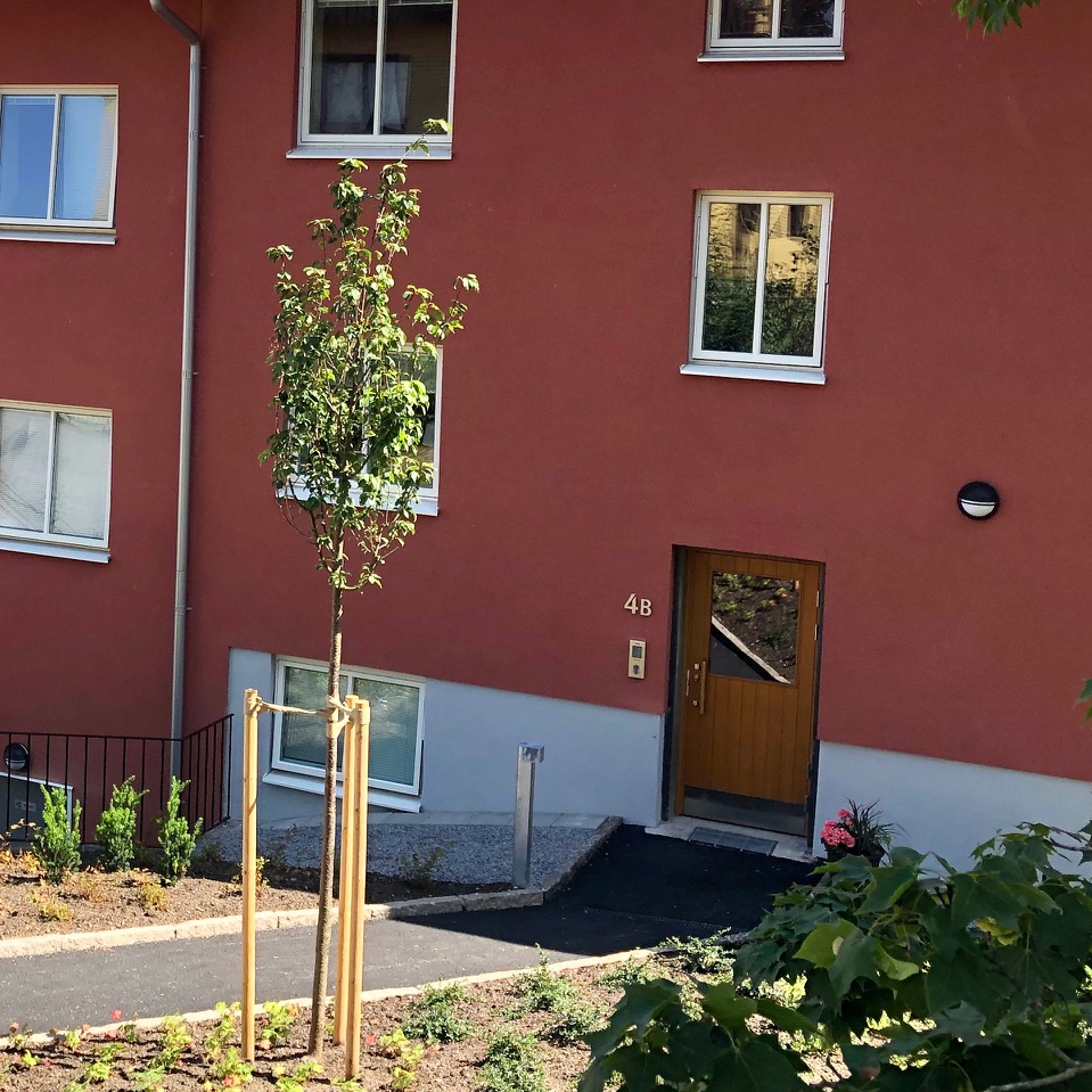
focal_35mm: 52
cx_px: 151
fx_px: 1856
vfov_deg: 32.5
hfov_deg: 31.5
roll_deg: -0.3
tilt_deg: -5.4
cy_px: 345
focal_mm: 4
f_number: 1.8
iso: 20
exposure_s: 1/640
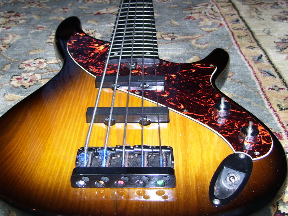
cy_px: 83
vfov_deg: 30.8
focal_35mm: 47
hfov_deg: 40.2
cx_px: 111
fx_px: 391
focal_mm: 6
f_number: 2.7
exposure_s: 1/60
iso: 80
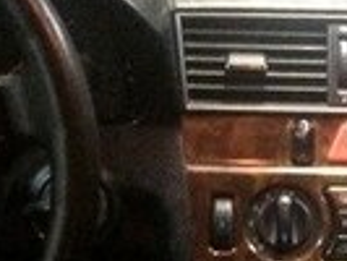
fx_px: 1445
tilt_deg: -27.9
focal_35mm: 144
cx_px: 347
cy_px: 427
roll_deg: -2.2
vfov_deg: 9.9
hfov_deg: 13.5
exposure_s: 1/17
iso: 500
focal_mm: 4.15
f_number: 2.2
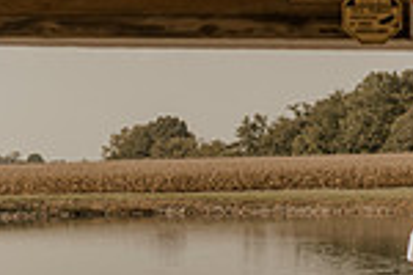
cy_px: 244
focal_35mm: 143
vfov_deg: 9.6
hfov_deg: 14.1
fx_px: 1640
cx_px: 426
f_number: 1.4
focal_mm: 35
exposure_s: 1/2000
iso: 80
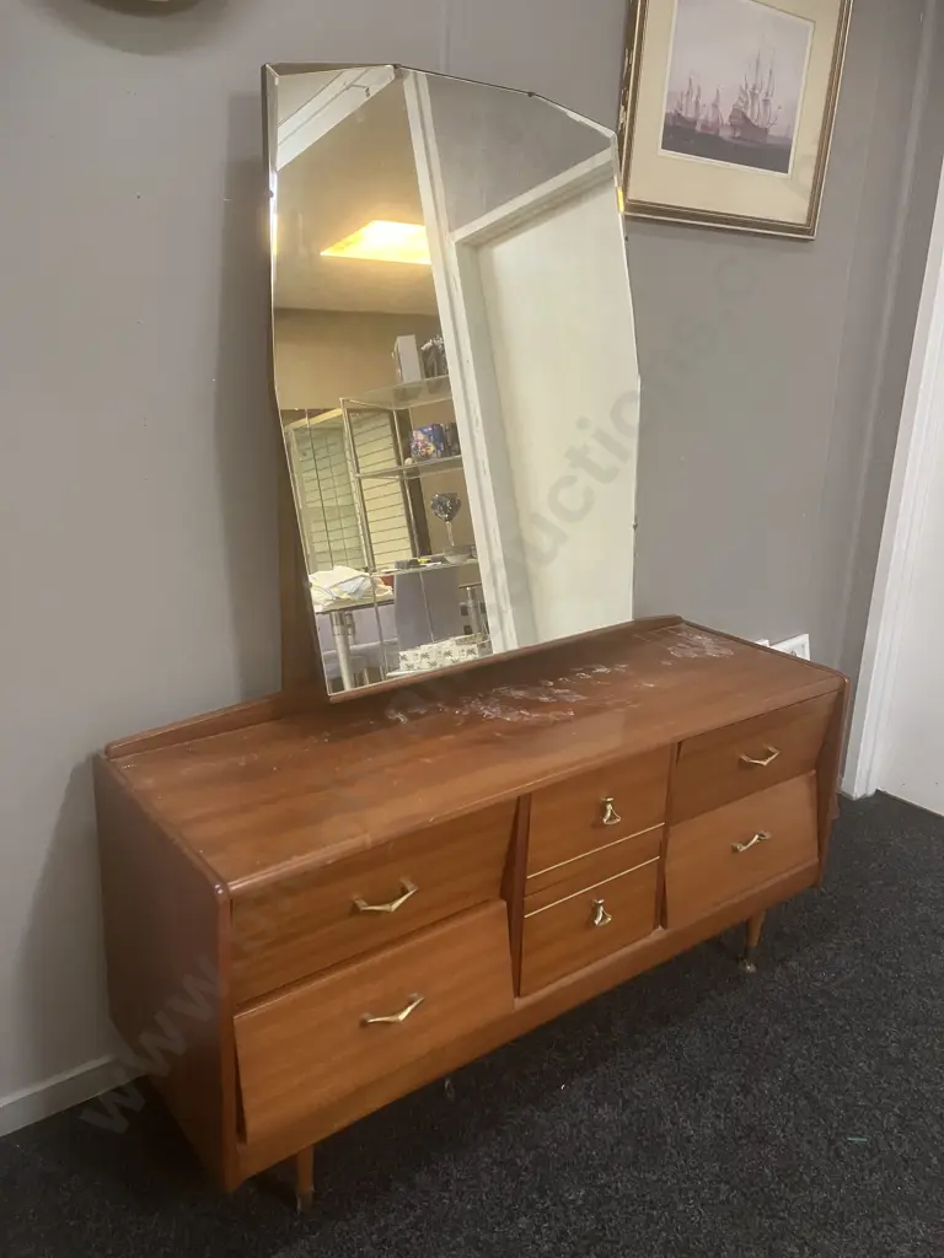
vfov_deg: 63.4
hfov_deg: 49.7
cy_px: 629
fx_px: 1018
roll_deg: -1.6
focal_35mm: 28
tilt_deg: -15.1
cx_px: 472
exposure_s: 1/50
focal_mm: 3.99
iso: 320
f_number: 1.8
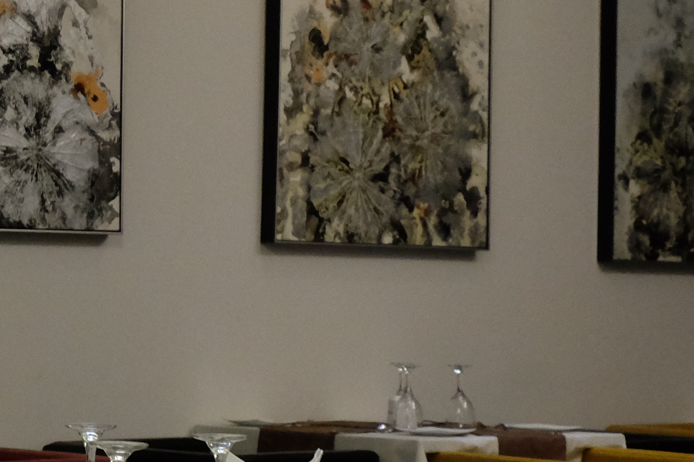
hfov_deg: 16.7
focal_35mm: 115
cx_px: -222
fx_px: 2216
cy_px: 209
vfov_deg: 11.9
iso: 2500
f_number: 5
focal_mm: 19.6
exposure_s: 1/60
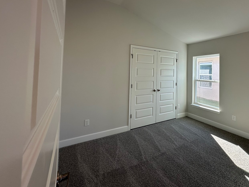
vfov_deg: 70.4
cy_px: 70
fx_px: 129
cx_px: 154
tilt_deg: +1.5
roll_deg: -1.9
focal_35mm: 18
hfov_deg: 86.2
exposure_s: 1/120
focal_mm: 2.22
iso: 40
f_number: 2.2
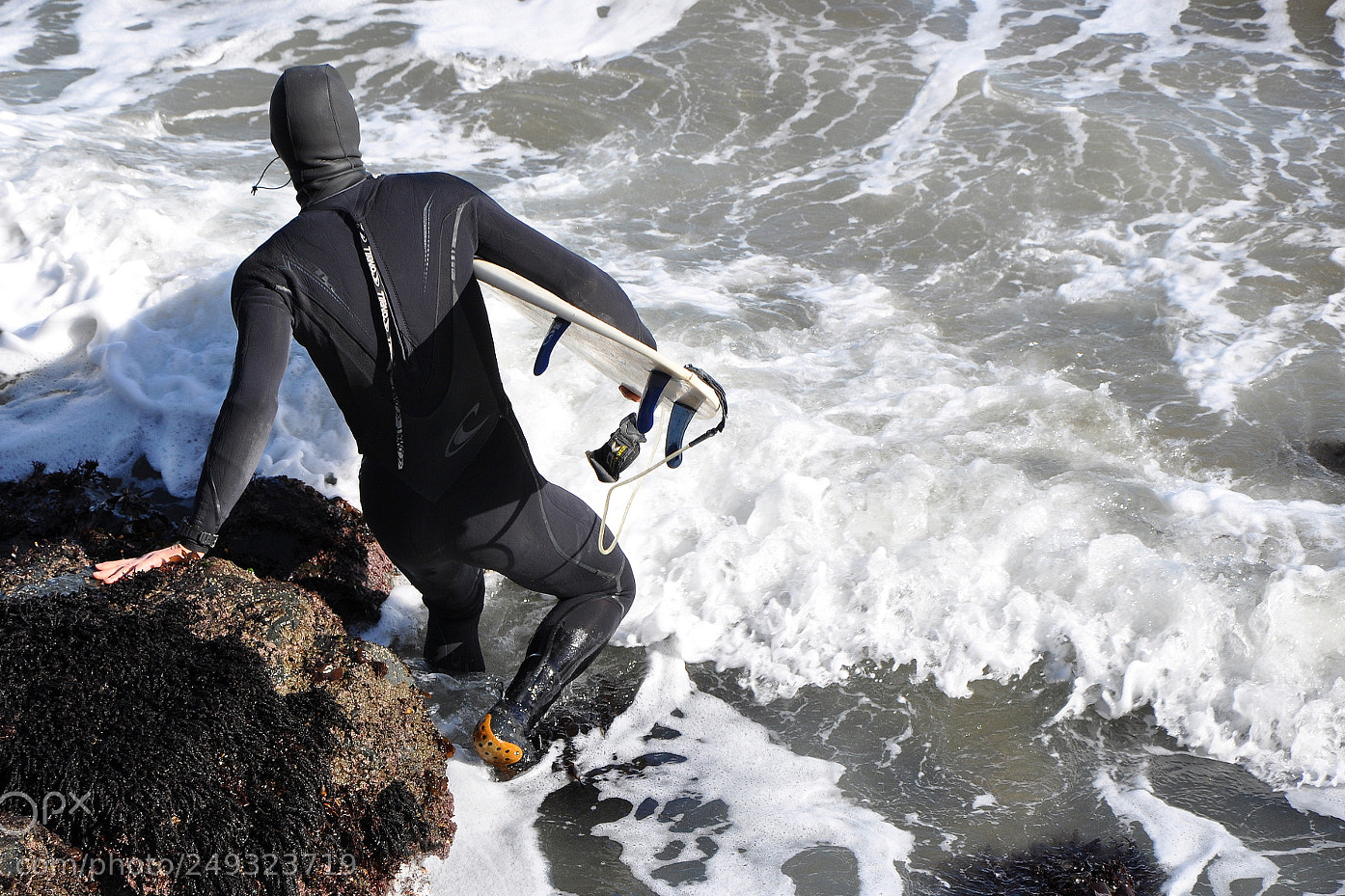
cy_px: 428
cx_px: 623
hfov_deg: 11.4
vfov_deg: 7.6
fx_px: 6745
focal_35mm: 181
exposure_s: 1/320
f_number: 9
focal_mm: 105
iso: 200
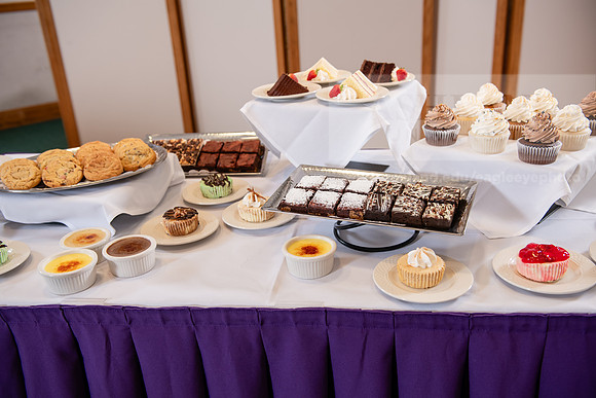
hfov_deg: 53.1
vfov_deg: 36.9
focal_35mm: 36
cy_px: 199
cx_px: 298
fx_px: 596
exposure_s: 1/160
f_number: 3.5
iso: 400
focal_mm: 36
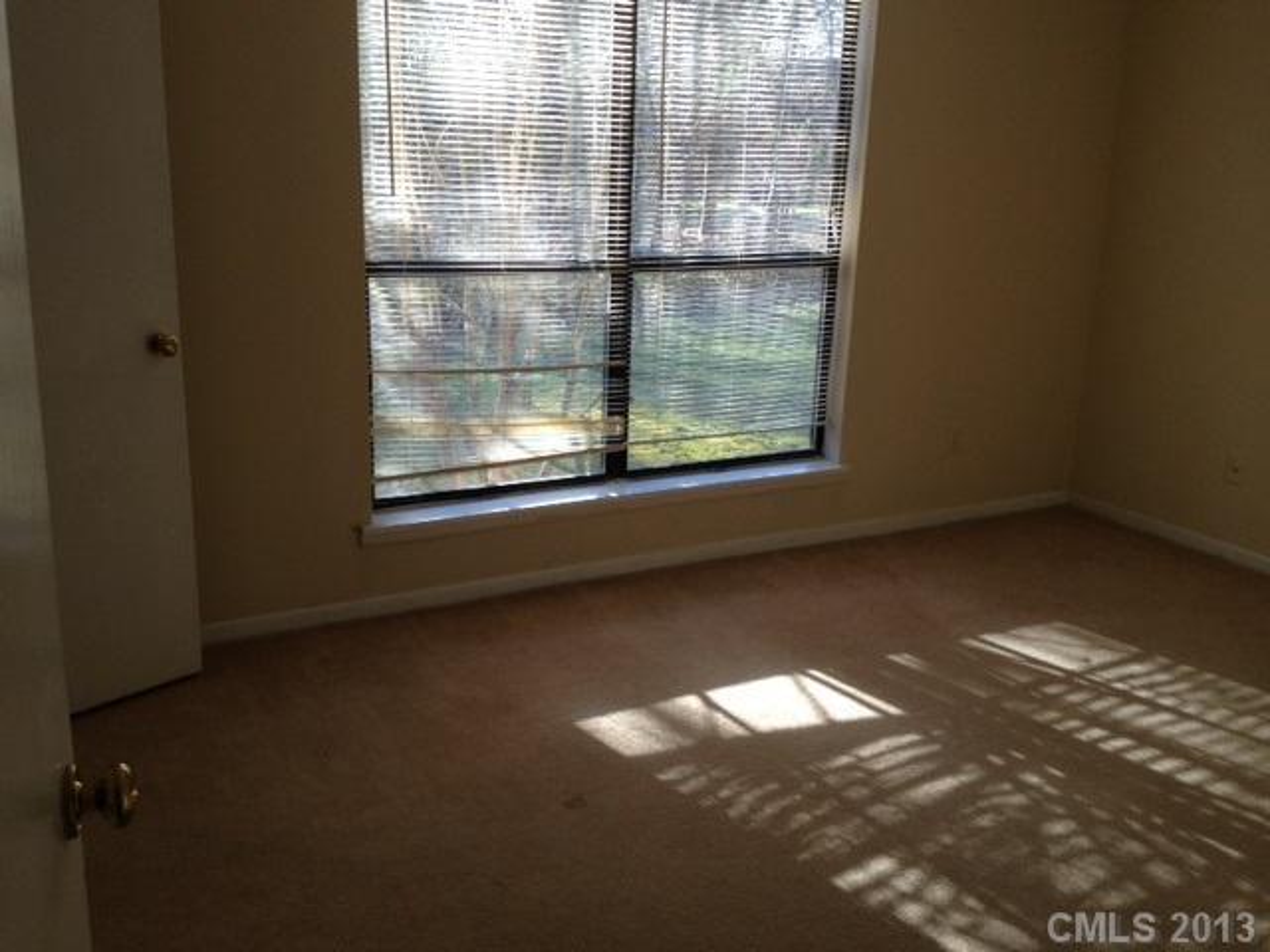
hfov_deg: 52.6
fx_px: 1284
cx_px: 635
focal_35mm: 35
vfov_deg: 40.7
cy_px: 476
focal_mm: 4.28
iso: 64
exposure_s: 1/120
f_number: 2.4
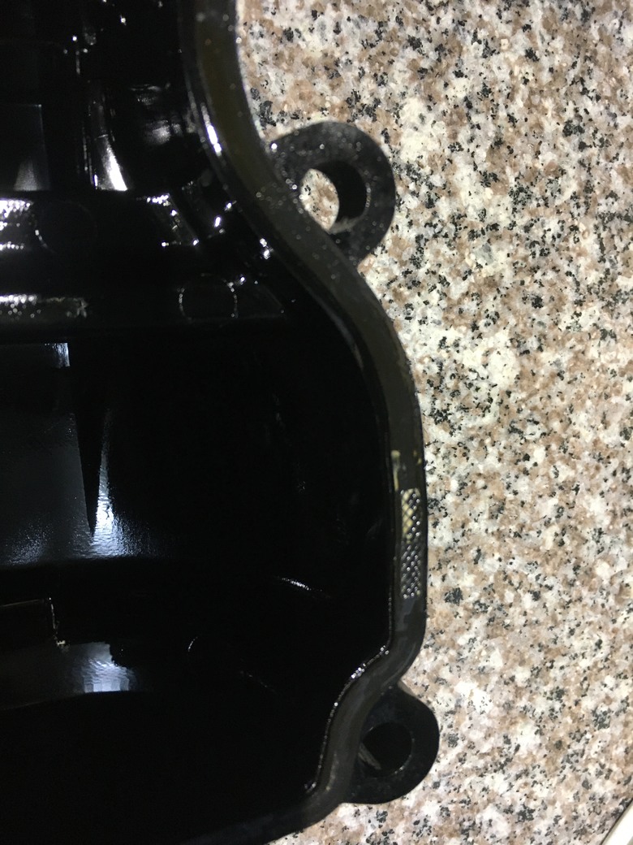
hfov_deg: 48.2
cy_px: 422
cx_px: 316
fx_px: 707
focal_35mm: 29
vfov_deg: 61.7
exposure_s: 1/30
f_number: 2.2
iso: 160
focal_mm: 4.15
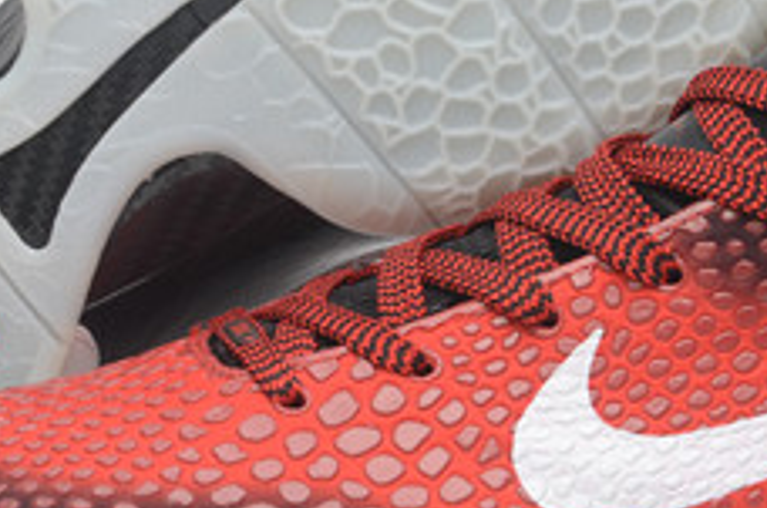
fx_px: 2941
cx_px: 481
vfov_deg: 9.9
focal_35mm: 138
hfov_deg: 14.8
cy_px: 200
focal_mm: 35
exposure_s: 1/125
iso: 100
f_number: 8
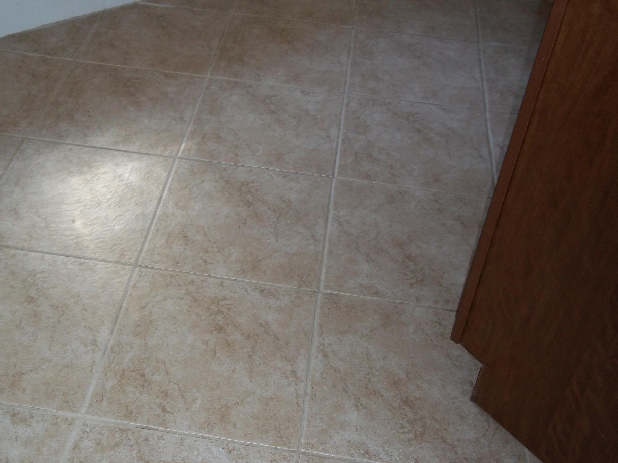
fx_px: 803
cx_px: 239
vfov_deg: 32.2
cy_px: 207
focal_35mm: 45
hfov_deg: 41.8
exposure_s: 1/30
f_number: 3.1
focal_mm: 6.5
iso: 80
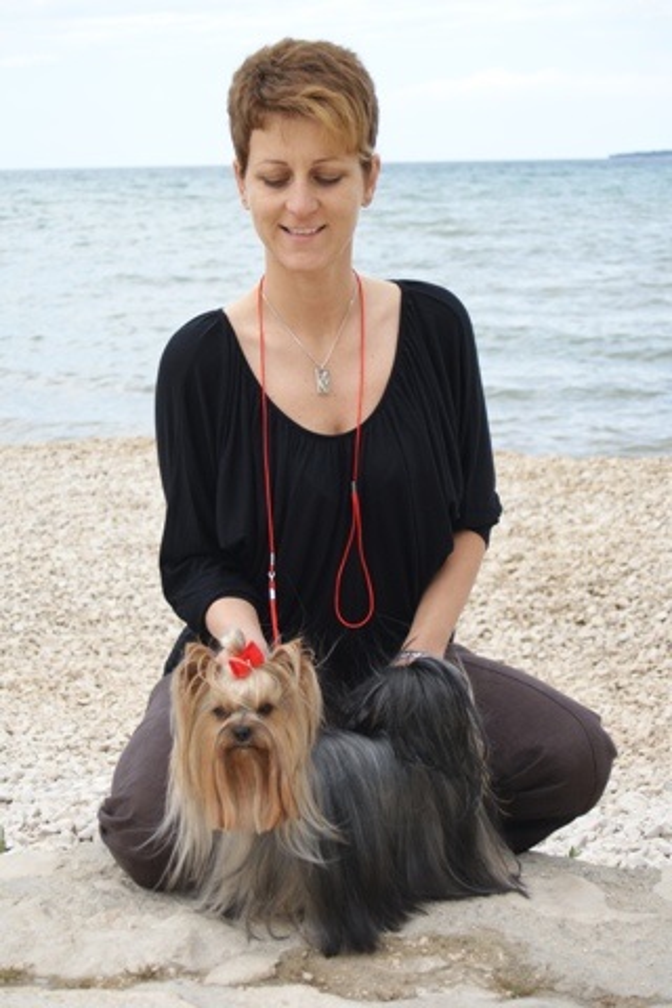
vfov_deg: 29.9
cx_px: 336
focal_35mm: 68
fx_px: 1890
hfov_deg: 20.2
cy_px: 504
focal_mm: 45
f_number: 5.6
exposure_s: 1/160
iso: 100
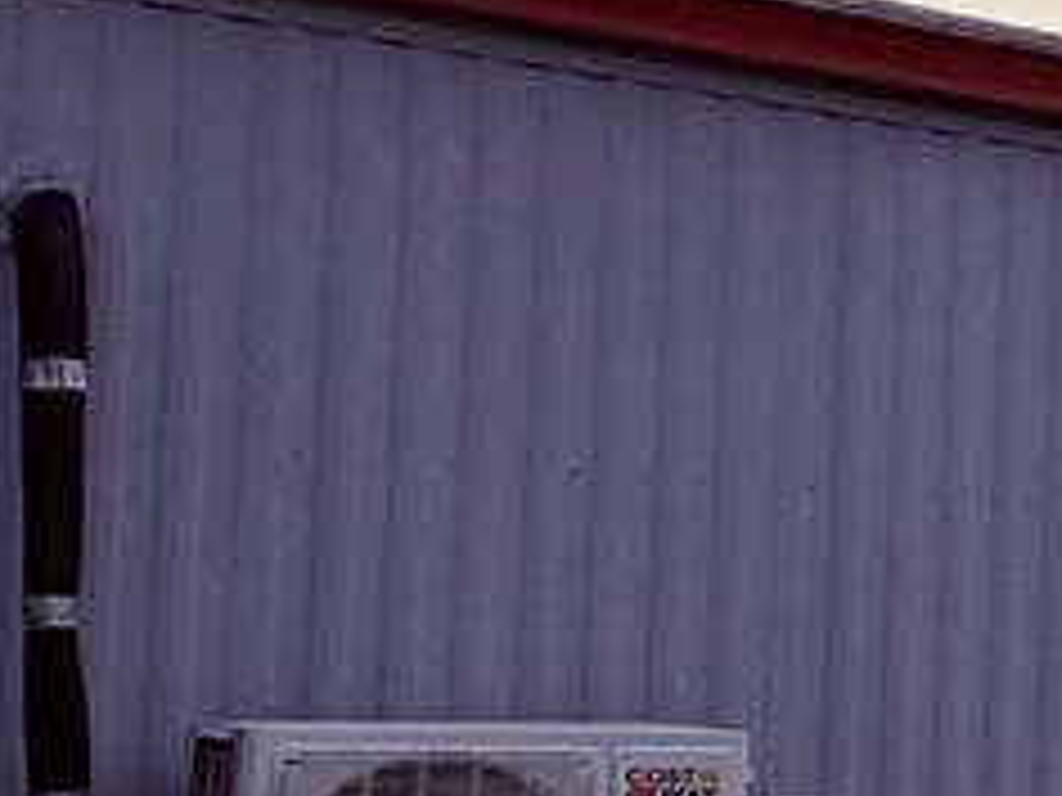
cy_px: 558
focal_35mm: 95
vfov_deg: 15.5
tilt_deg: +2.4
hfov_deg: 13.2
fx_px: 2915
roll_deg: +0.0
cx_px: 2758
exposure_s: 1/130
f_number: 2.2
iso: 40
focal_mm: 2.22
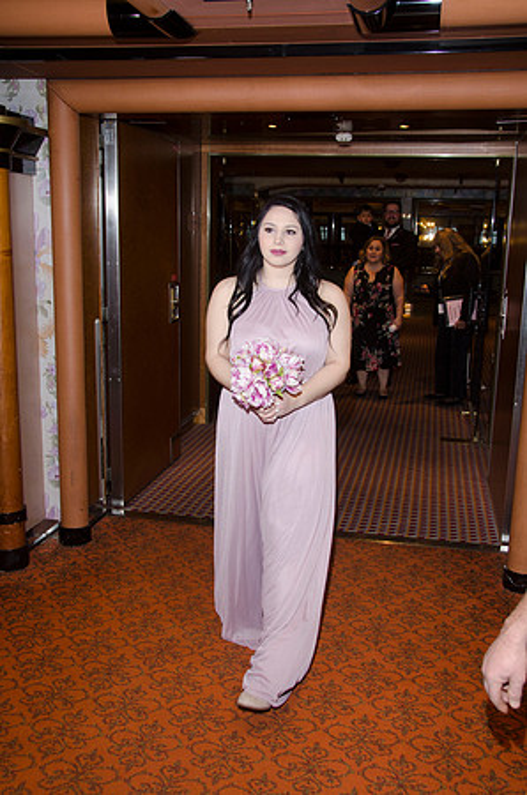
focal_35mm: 36
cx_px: 264
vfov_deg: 53.2
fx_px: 794
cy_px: 398
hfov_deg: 36.7
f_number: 5.6
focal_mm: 24
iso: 400
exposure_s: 1/60
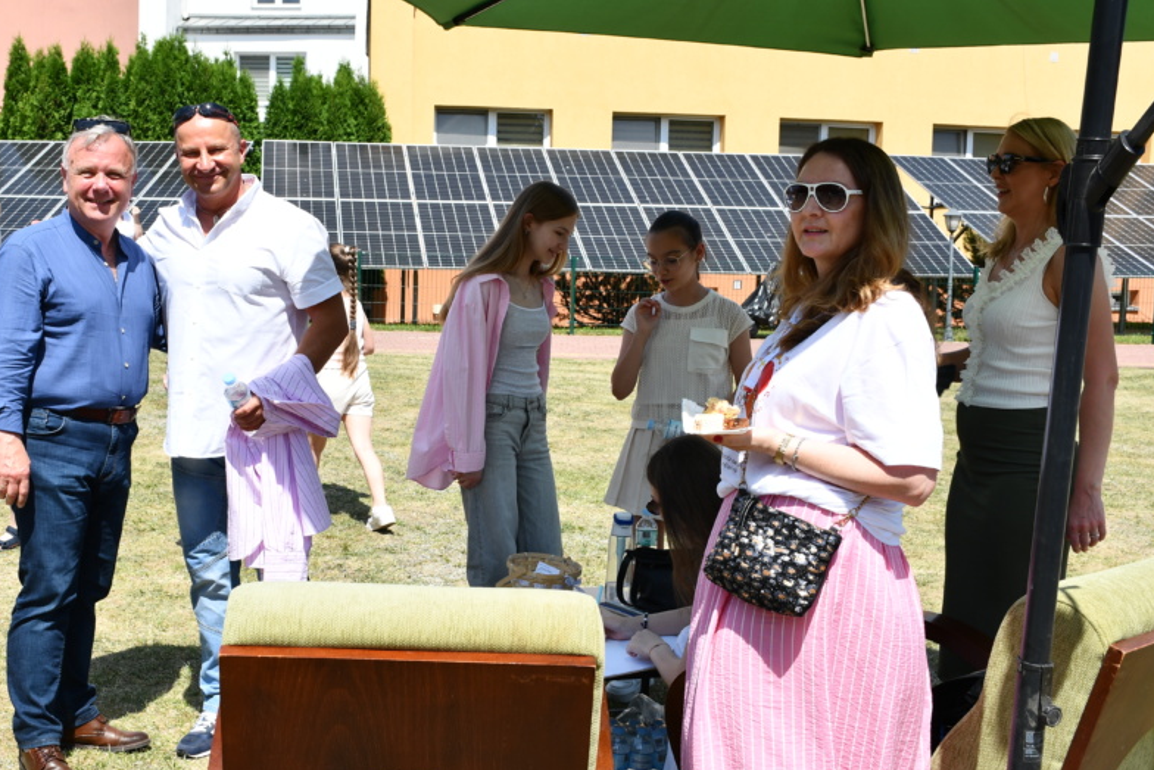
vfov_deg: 28.7
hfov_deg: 41.7
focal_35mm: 47
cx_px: 464
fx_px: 1507
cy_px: 397
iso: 110
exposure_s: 1/250
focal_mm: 24
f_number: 8
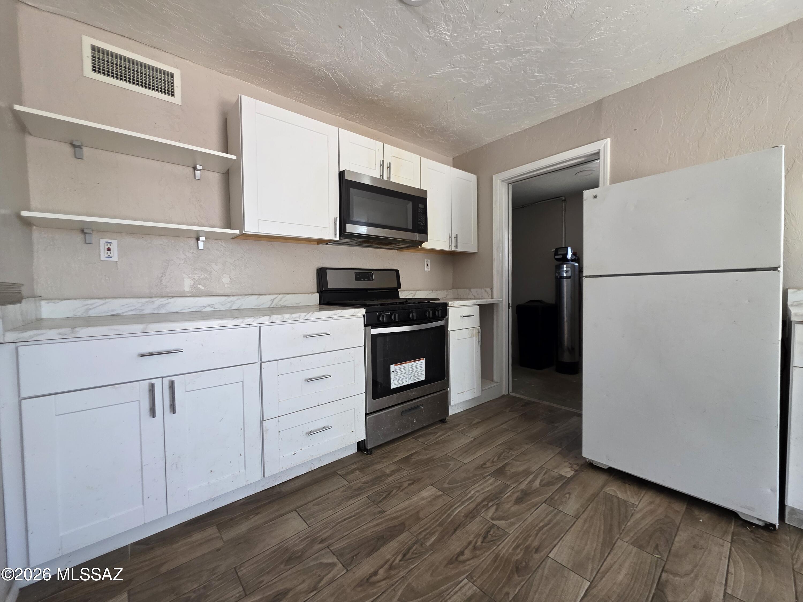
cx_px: 402
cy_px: 301
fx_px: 302
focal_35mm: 13
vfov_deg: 89.9
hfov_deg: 106.2
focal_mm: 2.2
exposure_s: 1/120
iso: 200
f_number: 1.9
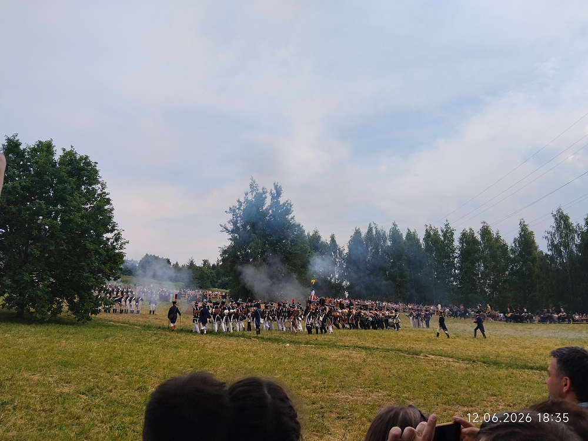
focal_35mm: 29
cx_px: 294
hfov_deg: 61.7
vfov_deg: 48.2
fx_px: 493
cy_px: 220
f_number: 1.8
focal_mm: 3.96
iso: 50
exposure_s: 1/723
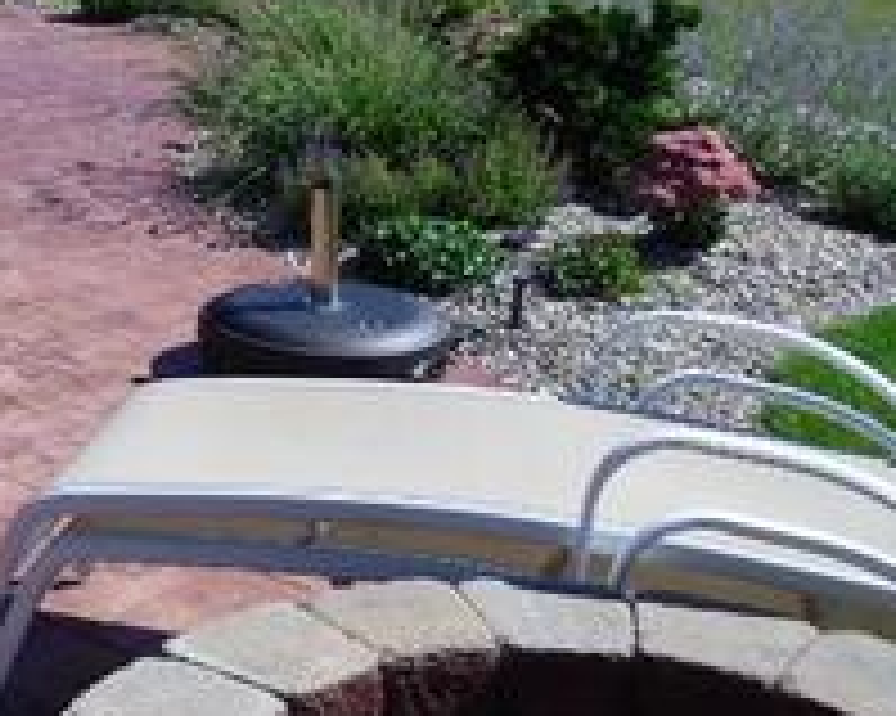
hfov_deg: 22.9
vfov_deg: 19.8
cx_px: -189
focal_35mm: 76
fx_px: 2014
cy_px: 65
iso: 80
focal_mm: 5.6
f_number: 3.3
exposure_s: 1/1000
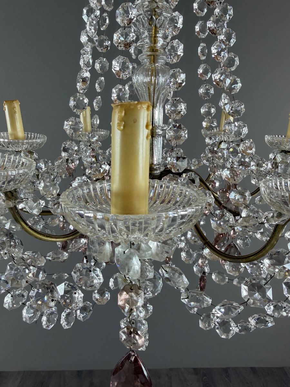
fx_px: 268
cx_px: 145
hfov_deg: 56.8
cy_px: 194
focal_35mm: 24
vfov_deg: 71.6
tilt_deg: -13.7
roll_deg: -1.5
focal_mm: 2.22
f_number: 2.2
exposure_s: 1/100
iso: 100
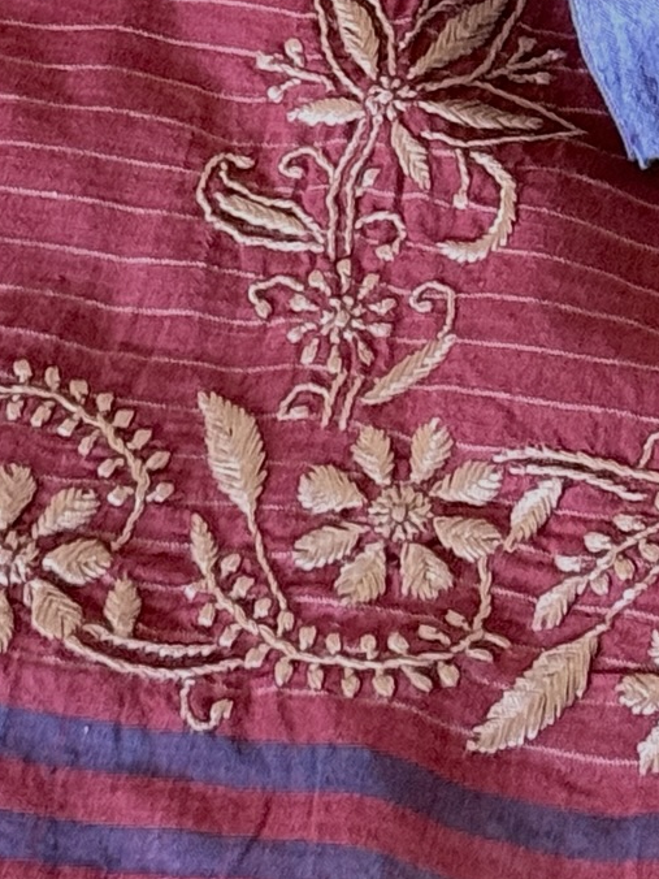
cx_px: 820
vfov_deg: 8.7
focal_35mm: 213
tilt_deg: -48.3
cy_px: -961
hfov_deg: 6.9
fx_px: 5407
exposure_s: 1/50
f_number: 1.78
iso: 250
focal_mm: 6.76
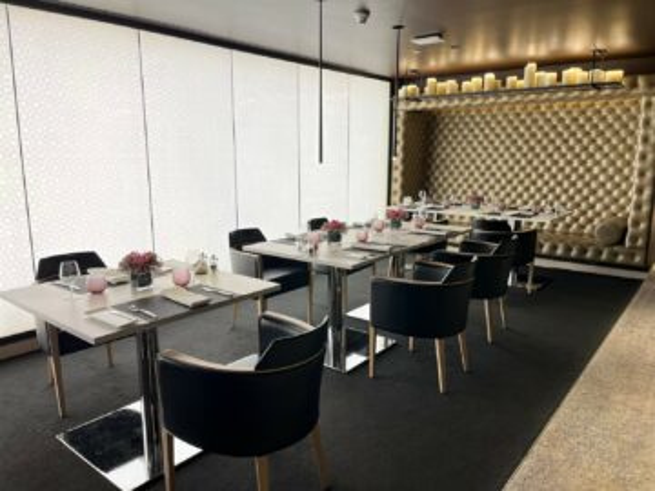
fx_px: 492
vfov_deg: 53.1
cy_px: 246
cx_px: 328
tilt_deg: -11.5
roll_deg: +0.2
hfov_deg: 67.3
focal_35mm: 26
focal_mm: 5.1
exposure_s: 1/76
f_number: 1.6
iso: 100
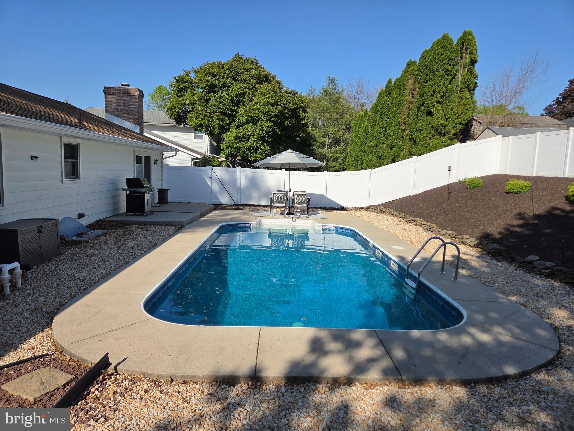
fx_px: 381
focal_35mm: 23
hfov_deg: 73.9
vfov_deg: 58.9
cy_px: 216
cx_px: 287
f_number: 1.8
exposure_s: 1/7328
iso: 80
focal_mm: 5.4
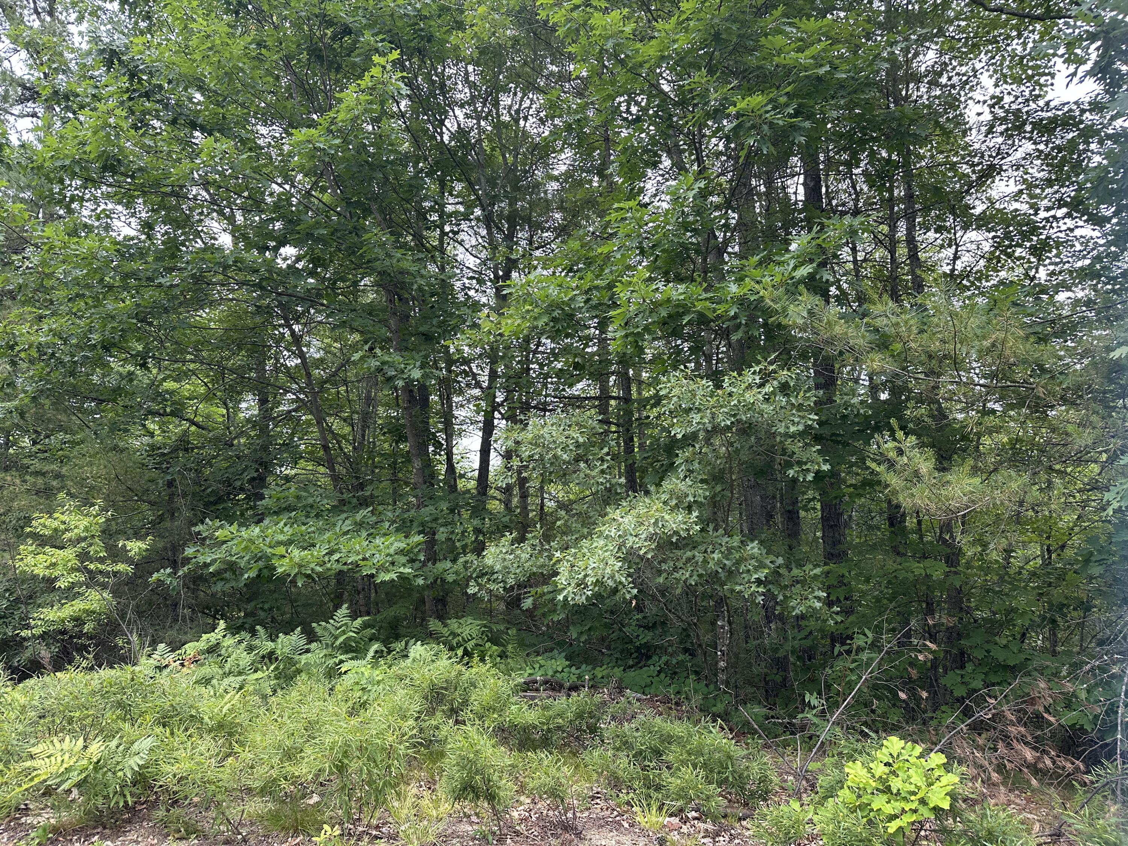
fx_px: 782
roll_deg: -0.7
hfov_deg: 71.6
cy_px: 423
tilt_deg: +7.9
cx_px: 564
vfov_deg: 56.8
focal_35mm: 24
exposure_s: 1/315
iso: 80
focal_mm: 6.86
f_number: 1.78
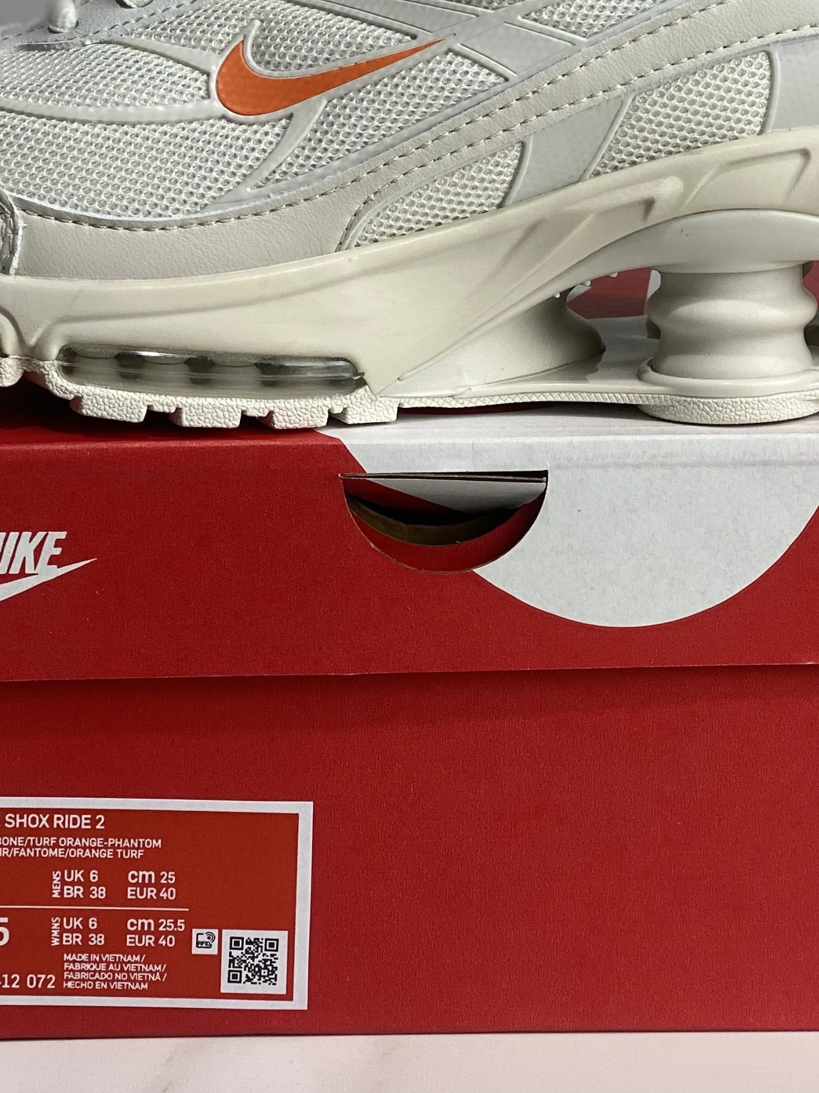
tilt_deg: -12.0
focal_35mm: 107
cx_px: 385
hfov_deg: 13.8
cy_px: 359
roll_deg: +0.3
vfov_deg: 18.3
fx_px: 3376
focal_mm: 6
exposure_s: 1/100
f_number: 2
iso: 25
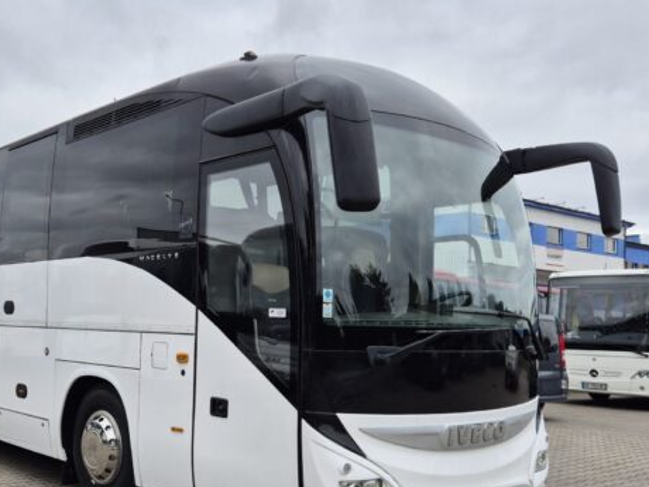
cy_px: 306
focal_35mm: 40
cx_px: 188
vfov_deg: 35.7
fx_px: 750
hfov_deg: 45.6
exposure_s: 1/667
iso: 25
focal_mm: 5.4
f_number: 1.8
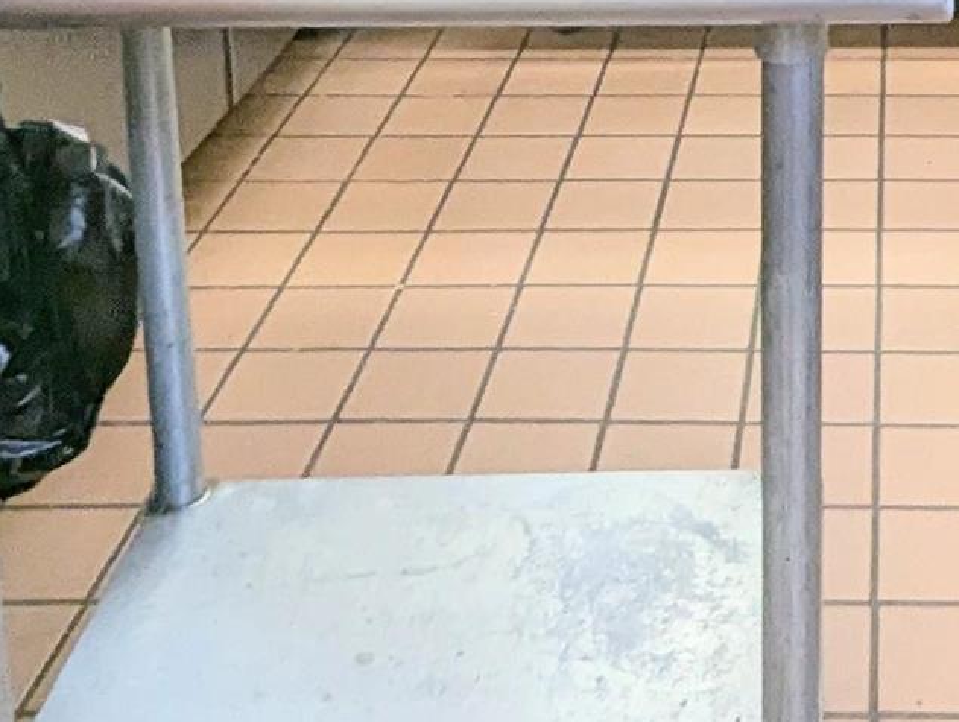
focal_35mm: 63
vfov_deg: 20.4
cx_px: 913
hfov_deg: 29.1
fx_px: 1748
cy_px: -321
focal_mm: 1.95
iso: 195
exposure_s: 1/61.5
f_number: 2.2
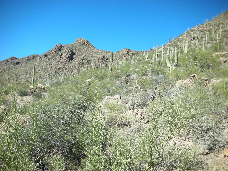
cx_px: 114
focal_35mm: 35
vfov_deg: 40.7
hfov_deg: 52.6
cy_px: 86
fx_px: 231
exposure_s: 1/420
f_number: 3
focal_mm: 5.8
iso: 50
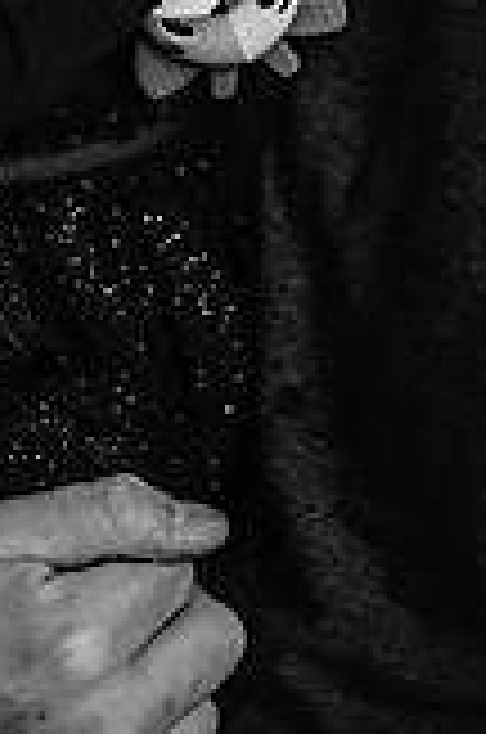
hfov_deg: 5.8
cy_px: -252
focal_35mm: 235
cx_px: -2
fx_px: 4779
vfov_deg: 8.6
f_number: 1.8
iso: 320
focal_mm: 85
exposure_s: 1/160
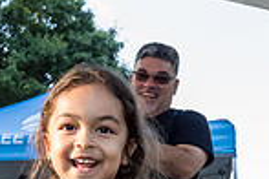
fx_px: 740
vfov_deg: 13.6
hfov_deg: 20.4
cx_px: 62
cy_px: 191
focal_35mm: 99
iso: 1600
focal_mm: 25
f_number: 6.3
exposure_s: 1/320
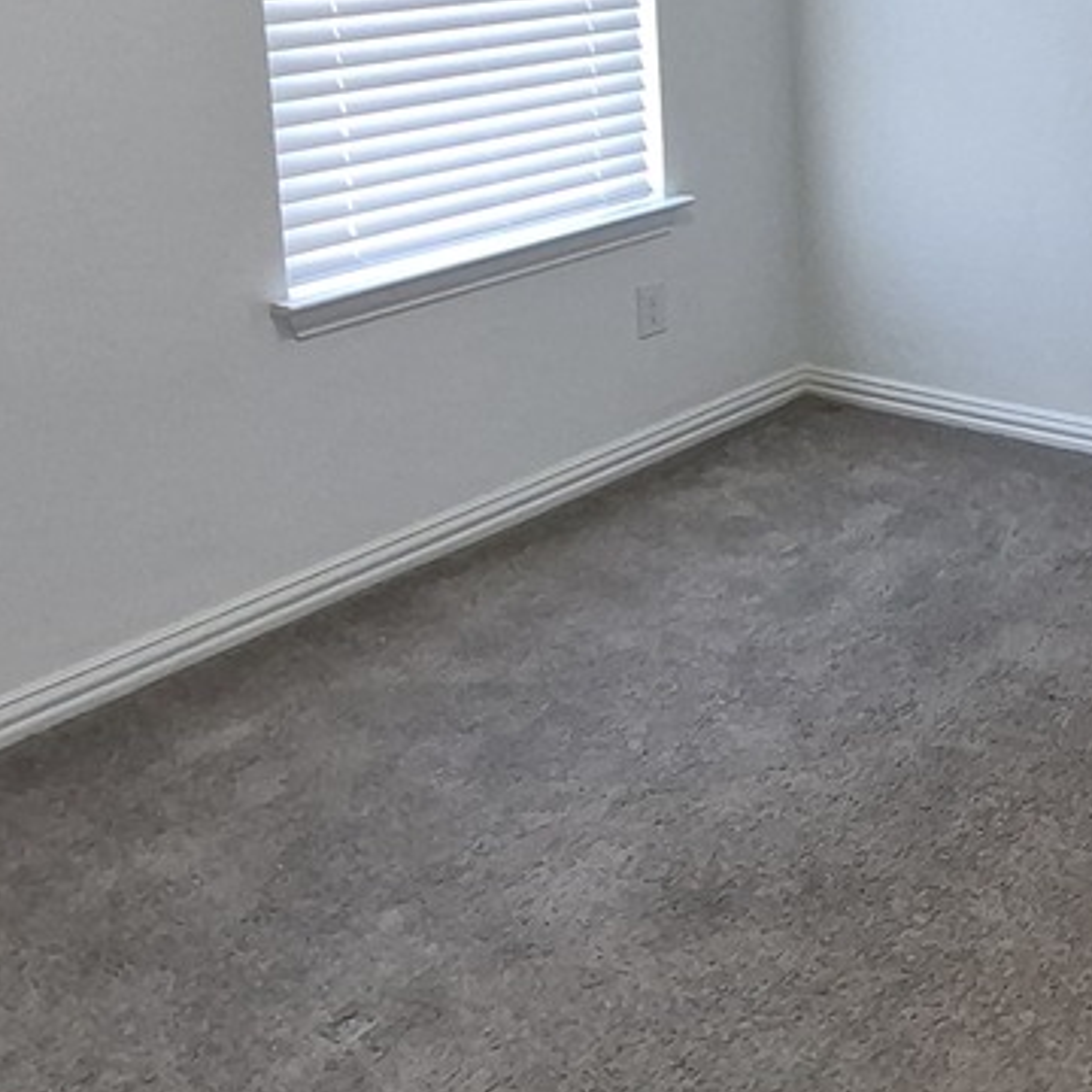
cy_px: 149
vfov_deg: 35.1
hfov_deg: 32.0
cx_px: 1235
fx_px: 1642
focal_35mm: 46
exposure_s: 1/60
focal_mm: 1.74
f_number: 2.2
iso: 200
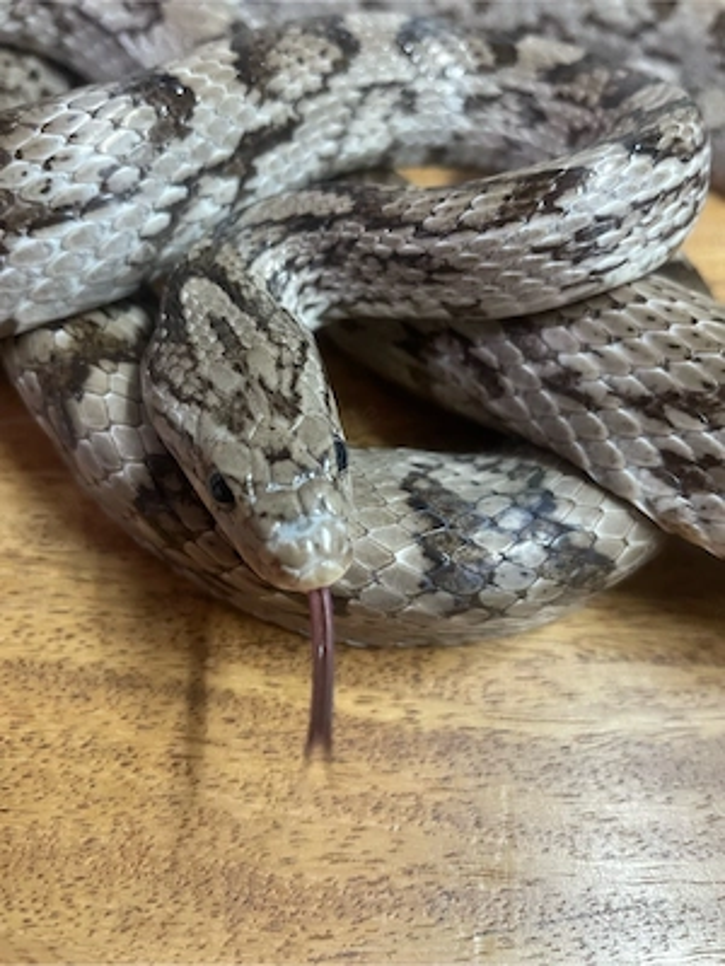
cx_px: 362
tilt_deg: -53.8
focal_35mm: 26
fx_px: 726
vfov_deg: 67.3
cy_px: 483
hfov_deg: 53.1
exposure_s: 1/33
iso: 400
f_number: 1.6
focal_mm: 4.2
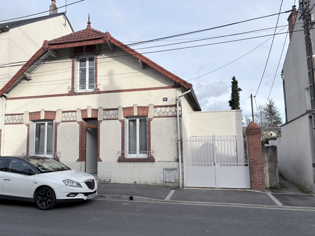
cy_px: 118
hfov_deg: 67.3
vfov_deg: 53.1
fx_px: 237
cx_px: 158
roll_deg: +1.9
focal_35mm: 26
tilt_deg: +6.6
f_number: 1.6
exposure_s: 1/2012
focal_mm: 5.96
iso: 50
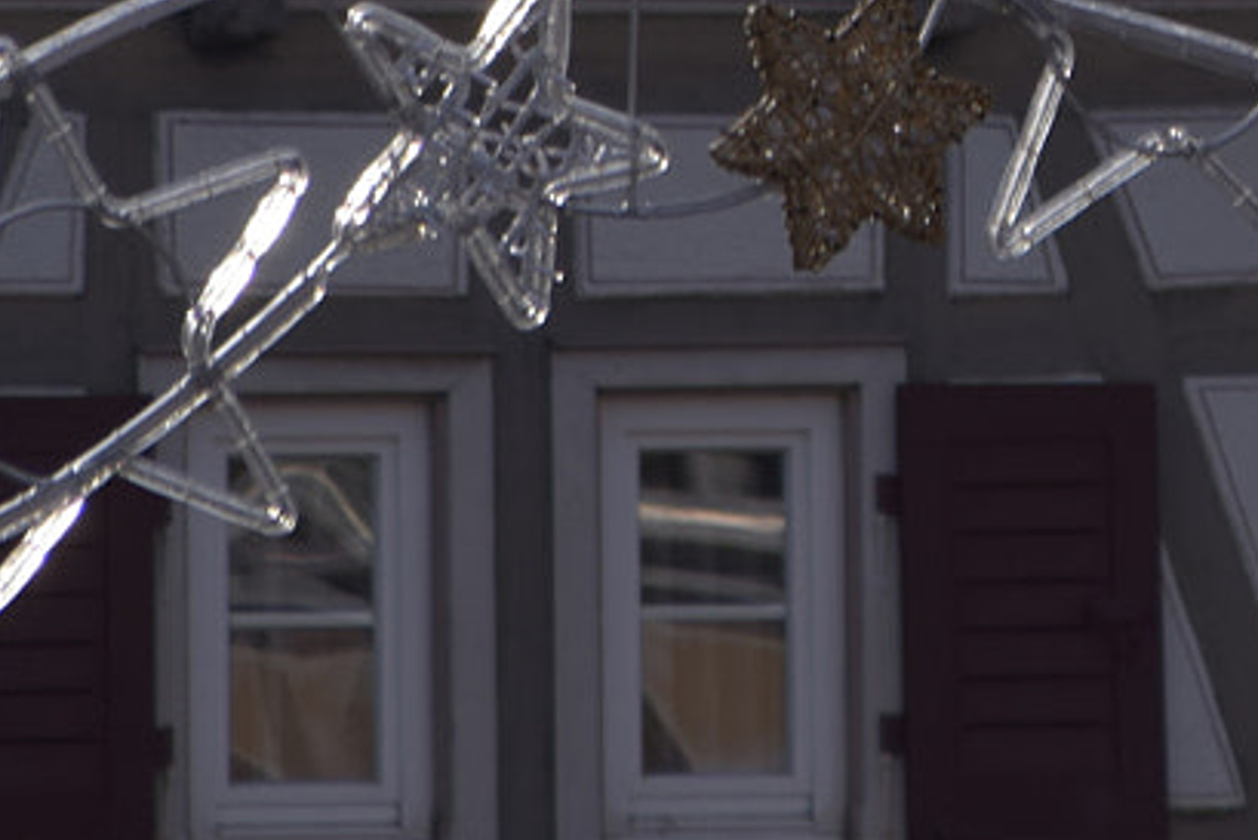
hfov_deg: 1.8
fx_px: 41002
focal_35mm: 1173
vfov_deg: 1.2
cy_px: -443
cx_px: 880
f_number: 6.3
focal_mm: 200
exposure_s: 1/500
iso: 100
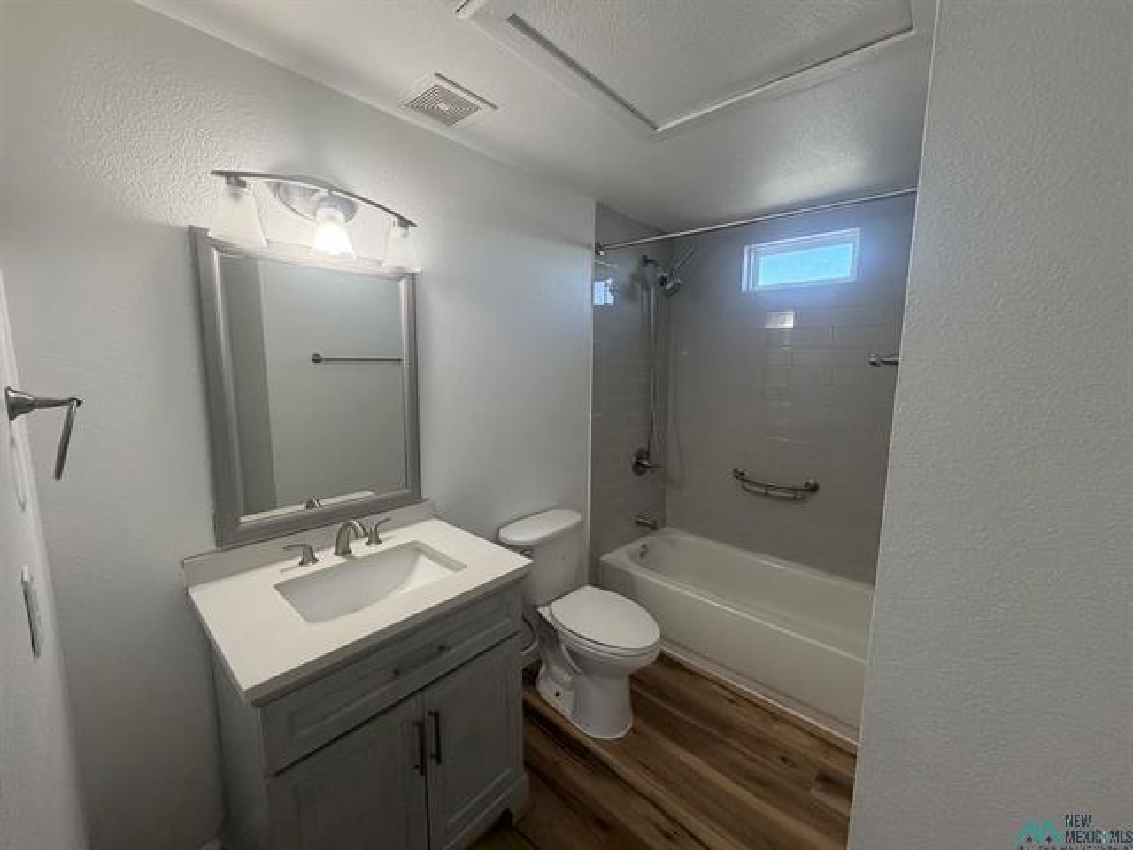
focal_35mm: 14
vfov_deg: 85.7
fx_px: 458
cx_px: 566
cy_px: 425
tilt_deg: -7.8
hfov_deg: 102.1
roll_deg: -0.1
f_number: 2.2
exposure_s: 1/120
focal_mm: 2.22
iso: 320
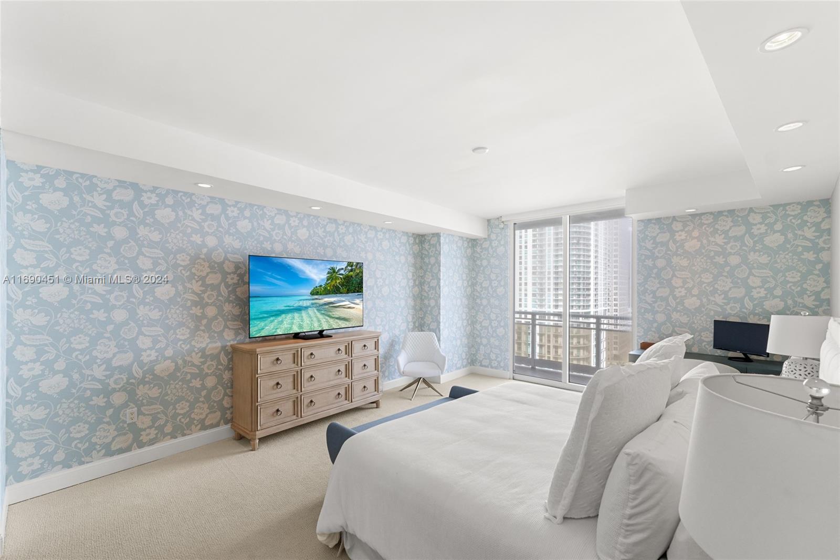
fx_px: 350
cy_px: 280
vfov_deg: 77.3
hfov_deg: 100.4
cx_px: 420
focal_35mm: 15
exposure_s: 1/13
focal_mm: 10
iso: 500
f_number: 9
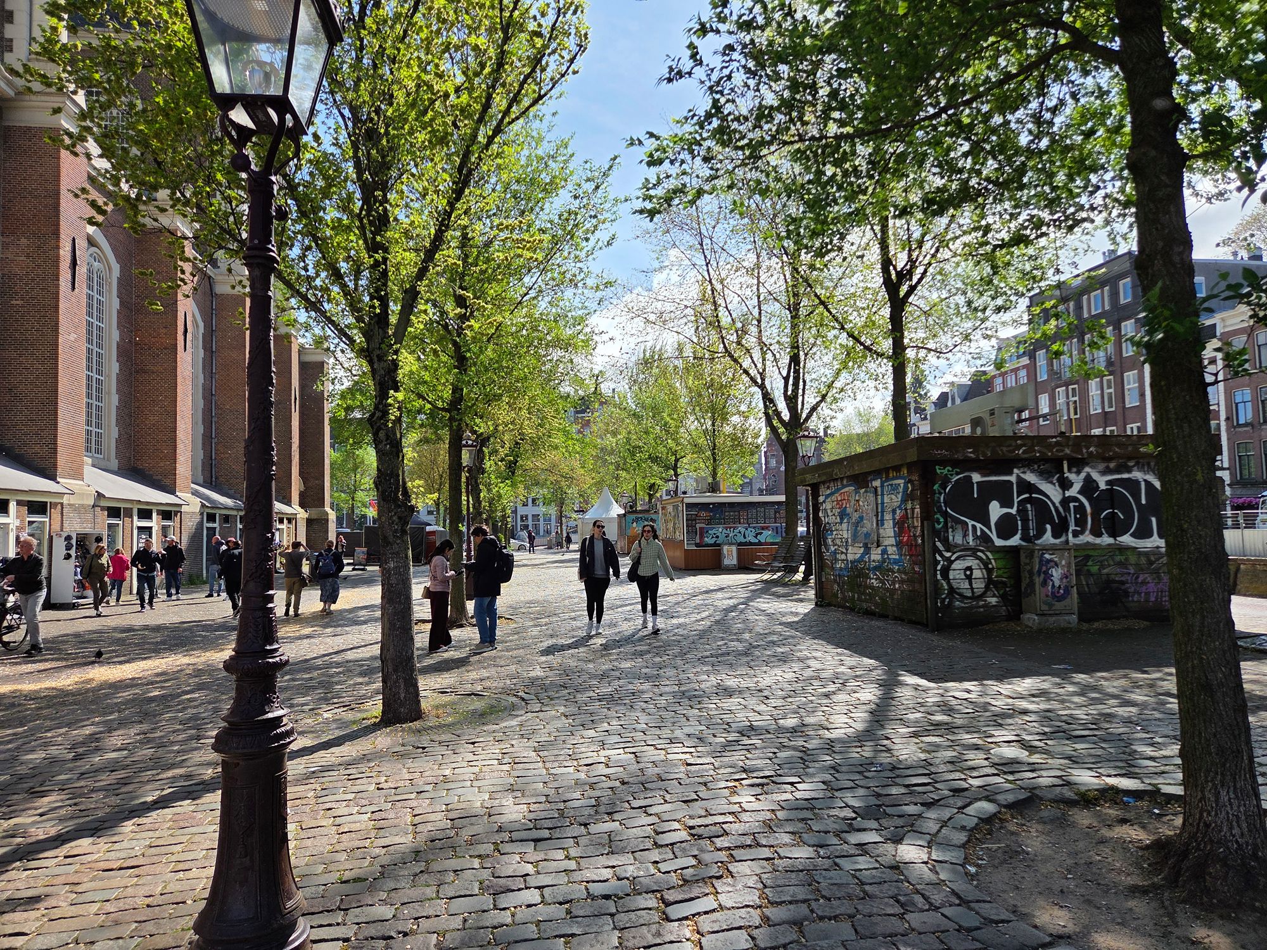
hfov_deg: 73.9
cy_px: 475
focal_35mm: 23
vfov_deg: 58.9
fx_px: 842
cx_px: 634
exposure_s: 1/5545
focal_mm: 5.4
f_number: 1.8
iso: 80
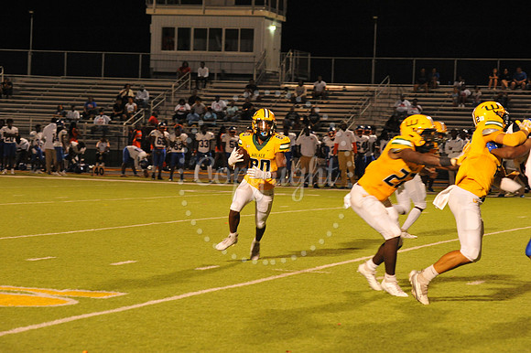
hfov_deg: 16.4
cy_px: 176
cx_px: 266
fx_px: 1843
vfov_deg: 11.0
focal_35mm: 125
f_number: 6.3
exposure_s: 1/160
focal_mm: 125
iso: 3200
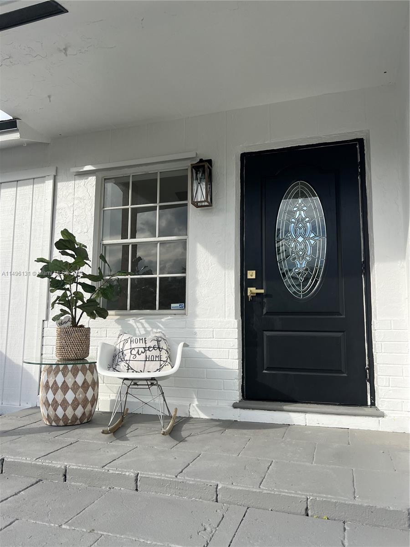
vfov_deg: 67.3
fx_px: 411
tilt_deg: +8.7
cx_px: 205
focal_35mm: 26
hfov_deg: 53.1
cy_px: 274
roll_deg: -1.0
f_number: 1.5
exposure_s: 1/2695
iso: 50
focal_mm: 5.7
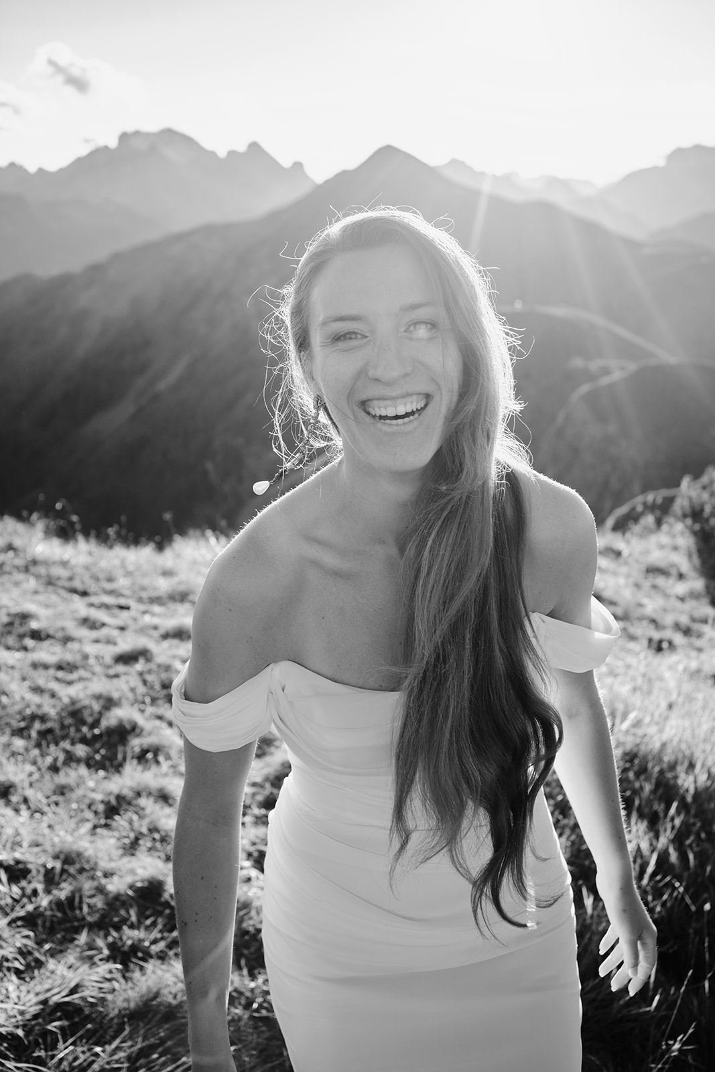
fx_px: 1042
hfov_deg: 37.9
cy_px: 536
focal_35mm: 35
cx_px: 358
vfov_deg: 54.4
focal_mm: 23
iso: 125
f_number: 2.8
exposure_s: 1/750
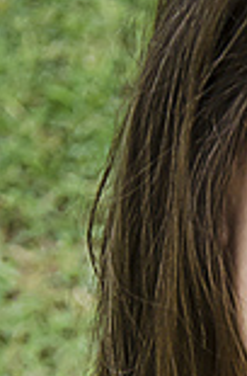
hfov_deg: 3.3
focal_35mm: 410
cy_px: 621
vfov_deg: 5.0
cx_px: 317
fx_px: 4258
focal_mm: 66
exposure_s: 1/1250
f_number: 5.6
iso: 1600
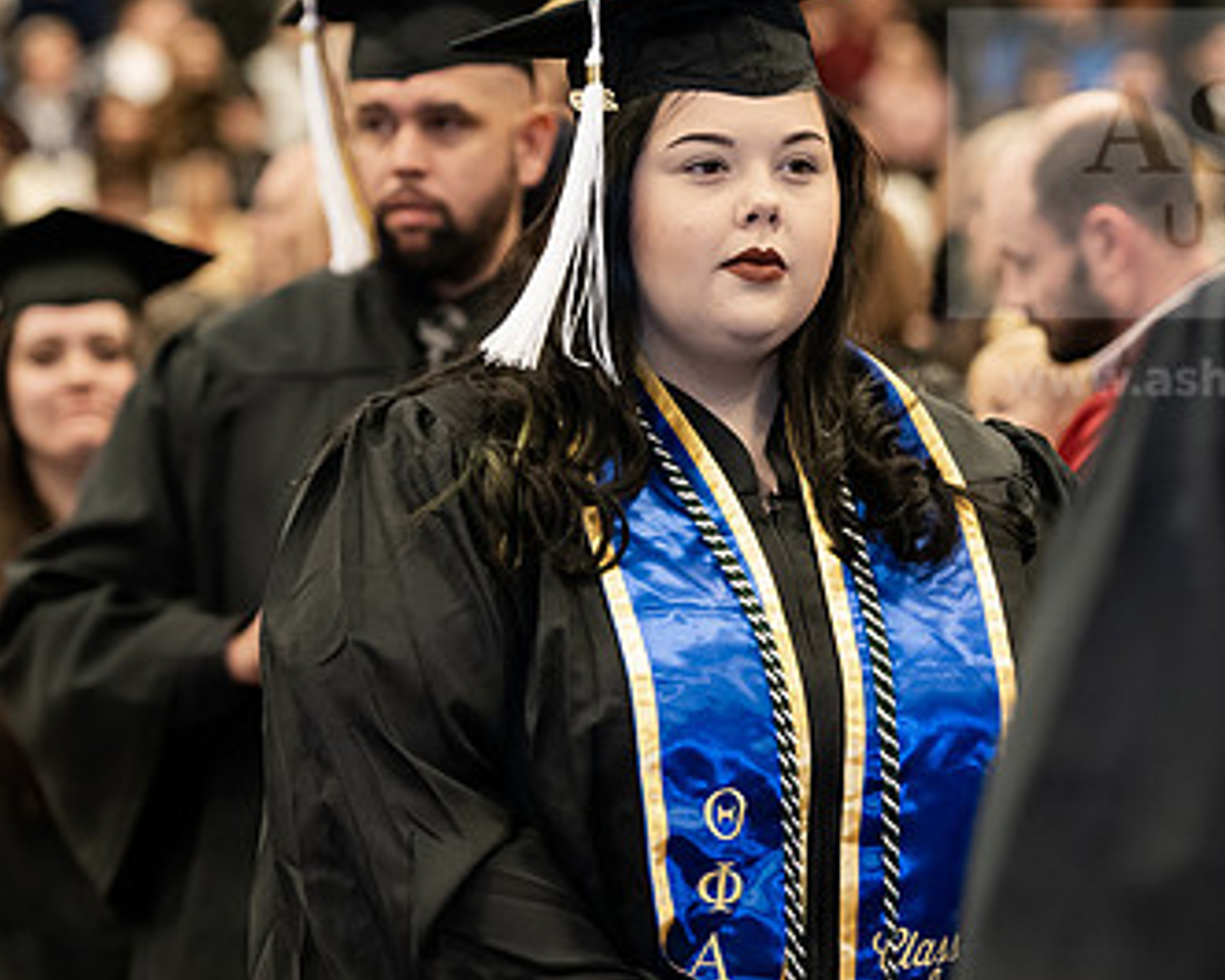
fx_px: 6564
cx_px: 836
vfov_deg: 8.5
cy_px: 457
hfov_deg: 10.6
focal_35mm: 181
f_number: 3.2
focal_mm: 110
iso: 2000
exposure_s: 1/200
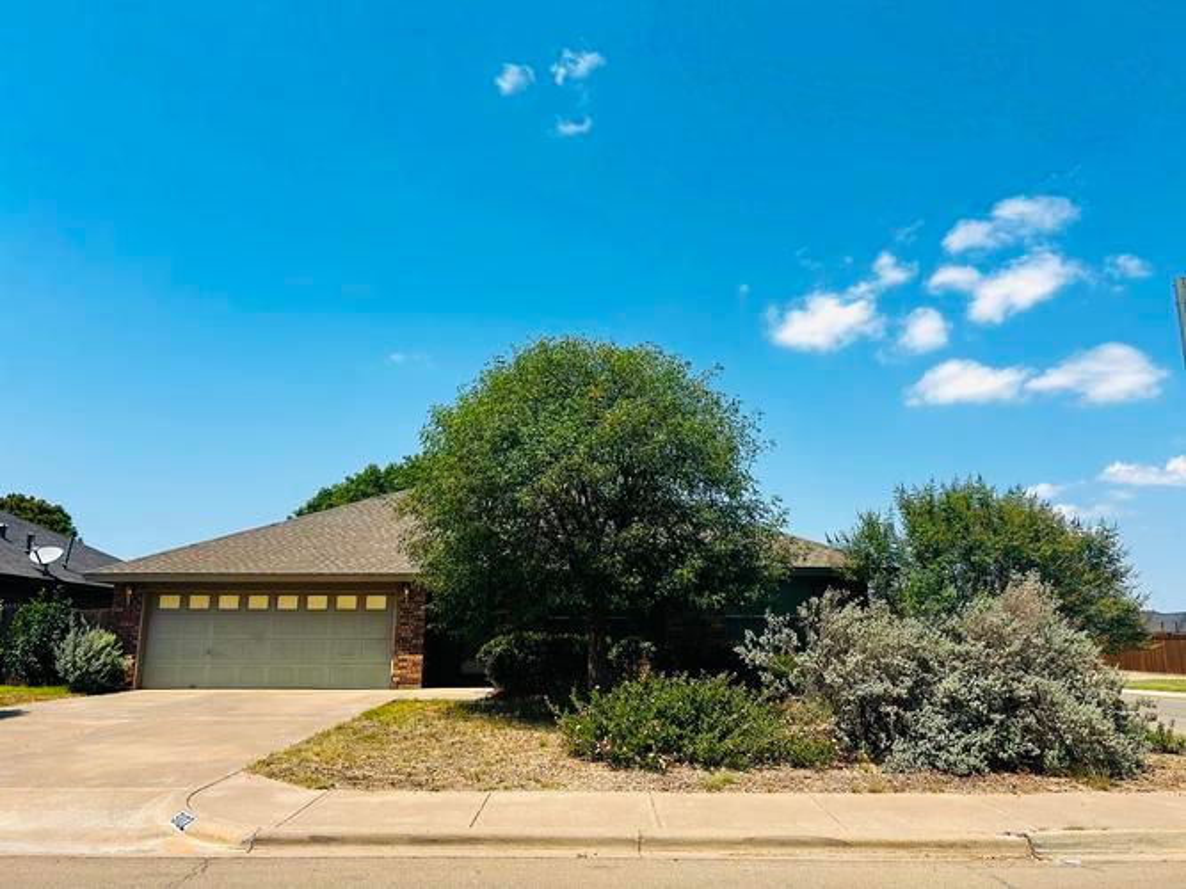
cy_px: 444
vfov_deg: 53.0
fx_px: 891
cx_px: 593
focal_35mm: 26
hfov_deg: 67.3
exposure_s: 1/5319
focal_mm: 5.7
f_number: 1.5
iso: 50
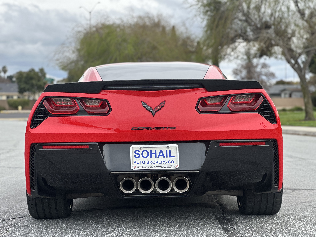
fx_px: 703
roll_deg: +0.0
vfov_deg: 19.1
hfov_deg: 25.3
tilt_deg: -0.6
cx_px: 158
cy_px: 118
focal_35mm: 77
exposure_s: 1/130
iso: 20
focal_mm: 9
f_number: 2.8
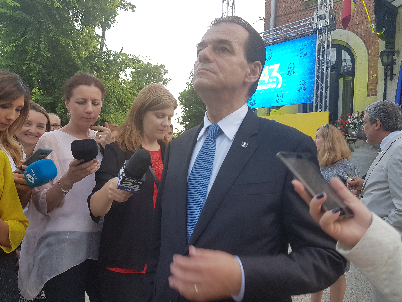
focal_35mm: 26
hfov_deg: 67.3
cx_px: 201
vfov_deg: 53.1
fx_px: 302
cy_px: 151
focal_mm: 4.2
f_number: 1.7
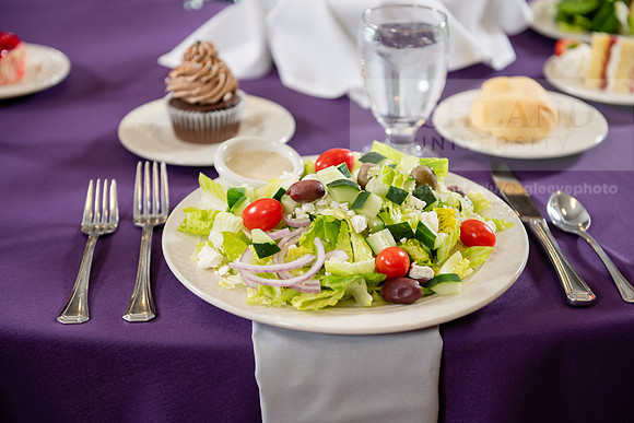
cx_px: 317
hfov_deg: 32.4
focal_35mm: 62
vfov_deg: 21.9
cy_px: 212
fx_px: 1092
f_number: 3.5
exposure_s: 1/160
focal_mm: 62
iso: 320
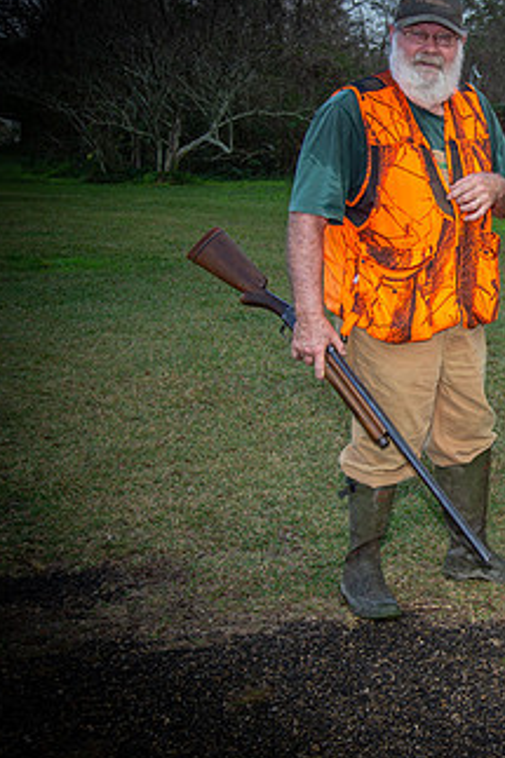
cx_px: 646
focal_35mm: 61
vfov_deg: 32.9
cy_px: 340
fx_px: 1285
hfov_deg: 20.4
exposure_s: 1/160
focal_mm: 34
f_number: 6.3
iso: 250
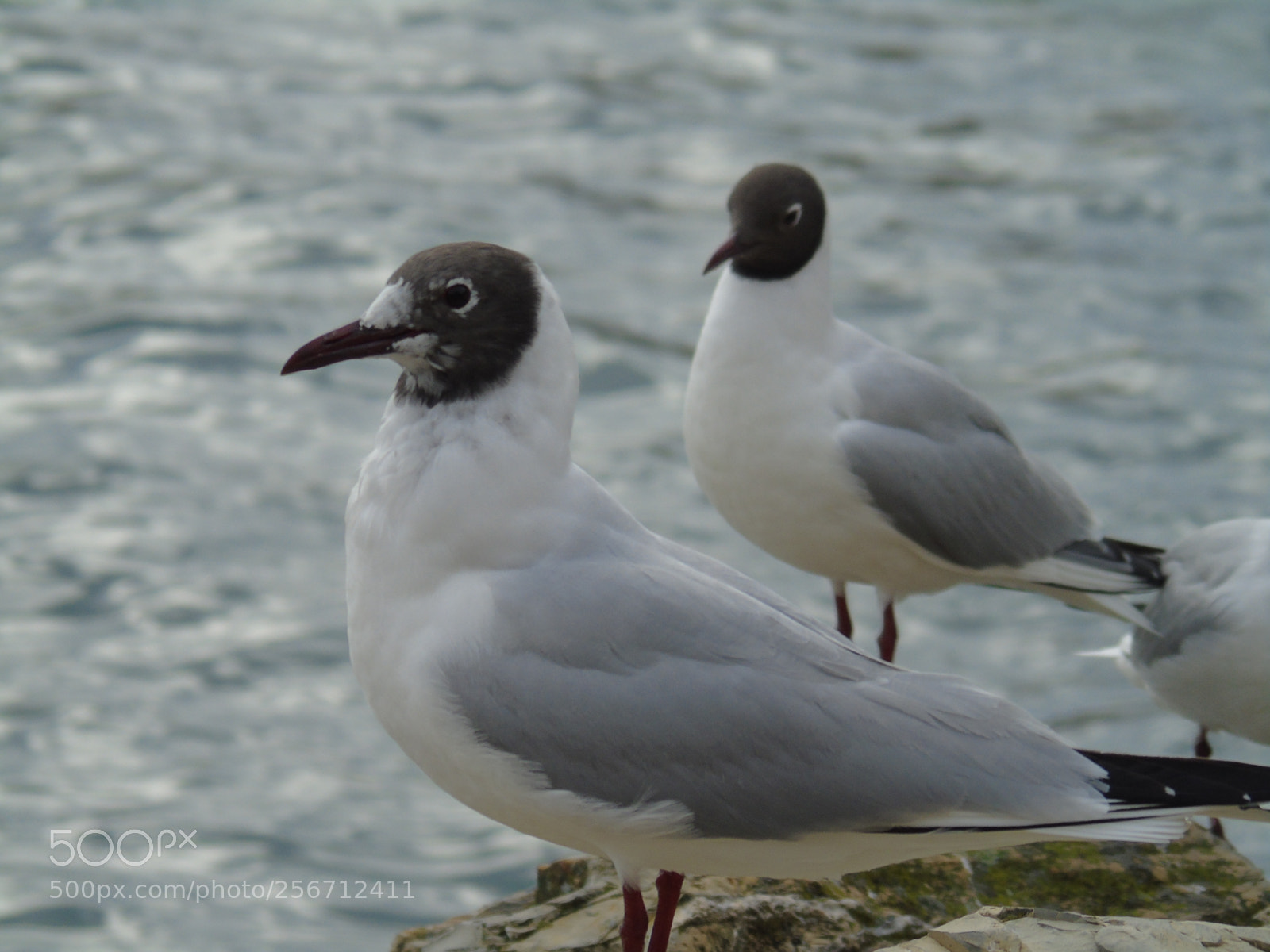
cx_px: 635
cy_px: 476
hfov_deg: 6.3
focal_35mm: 317
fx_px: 11630
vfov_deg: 4.7
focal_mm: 57
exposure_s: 1/400
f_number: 5.1
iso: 80
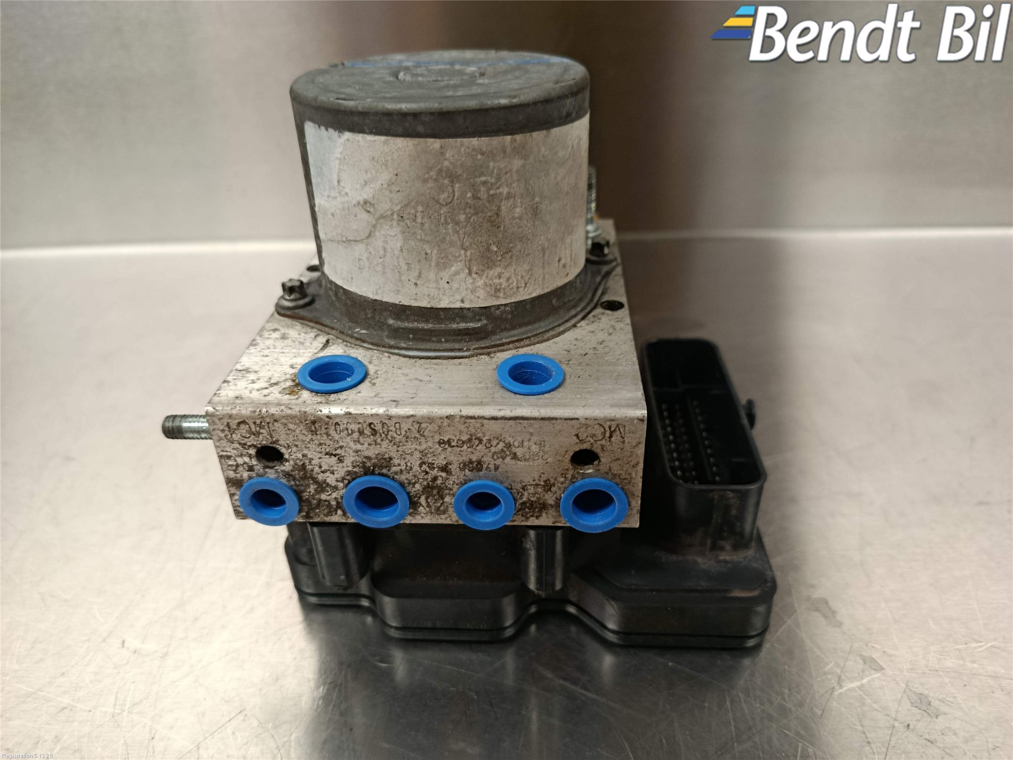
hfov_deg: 71.6
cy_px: 380
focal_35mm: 24
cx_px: 506
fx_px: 702
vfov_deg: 56.8
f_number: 1.7
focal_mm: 5.24
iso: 816
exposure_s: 1/50
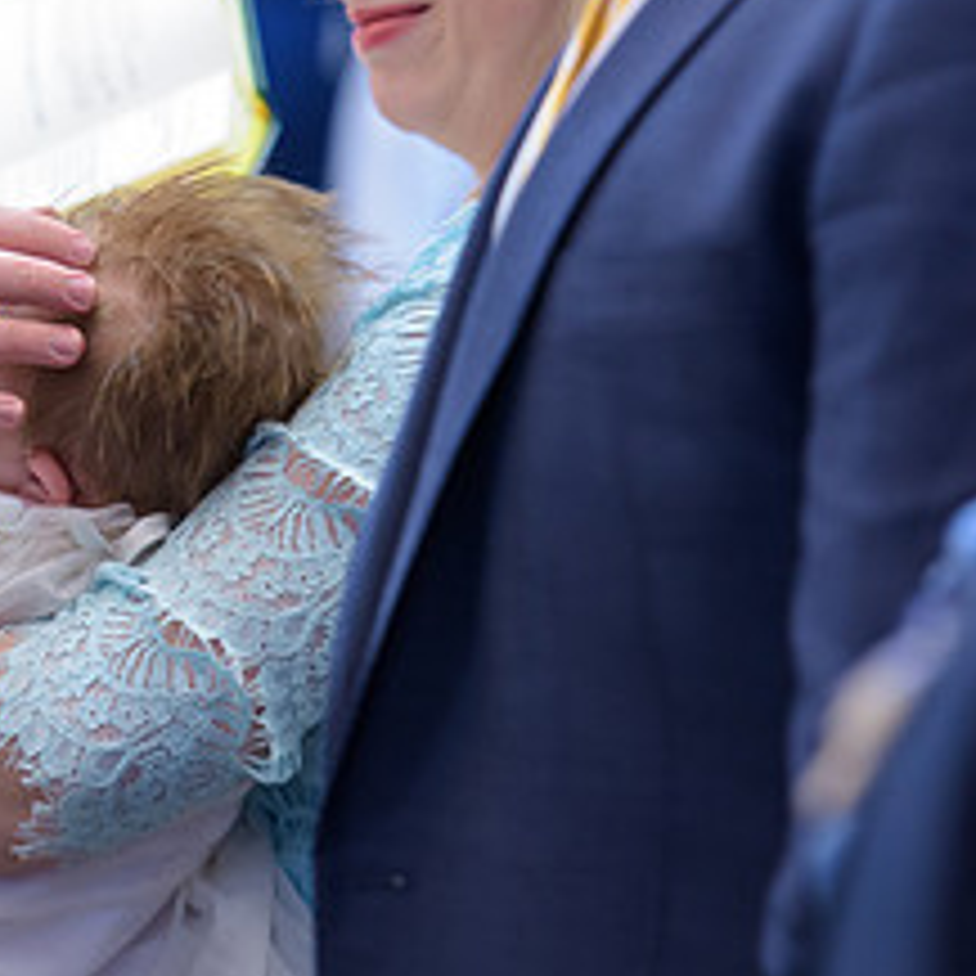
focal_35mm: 420
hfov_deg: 4.2
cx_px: 22
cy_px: 407
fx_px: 13398
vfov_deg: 4.2
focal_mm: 185
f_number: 4
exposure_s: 1/125
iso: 1600
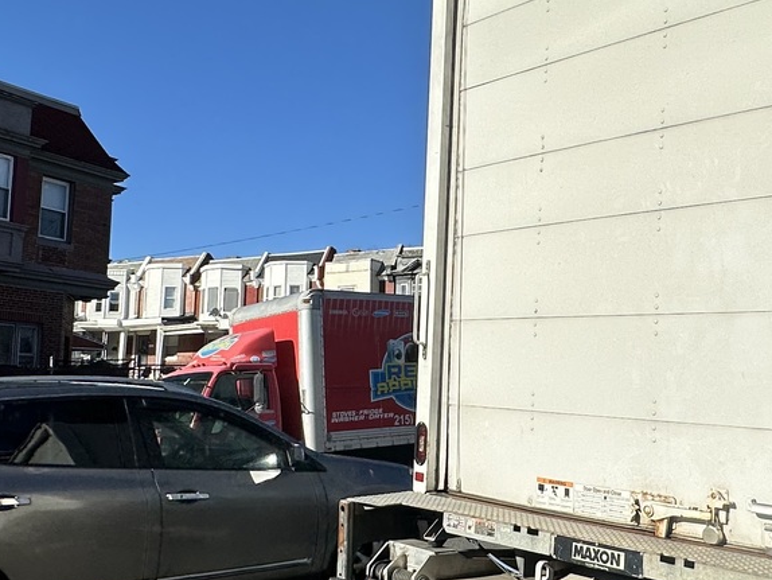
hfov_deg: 46.7
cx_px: 546
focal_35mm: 39
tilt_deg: +7.0
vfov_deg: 36.8
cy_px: 307
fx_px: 870
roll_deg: +0.4
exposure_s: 1/1531
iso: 40
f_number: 2.2
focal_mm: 2.22
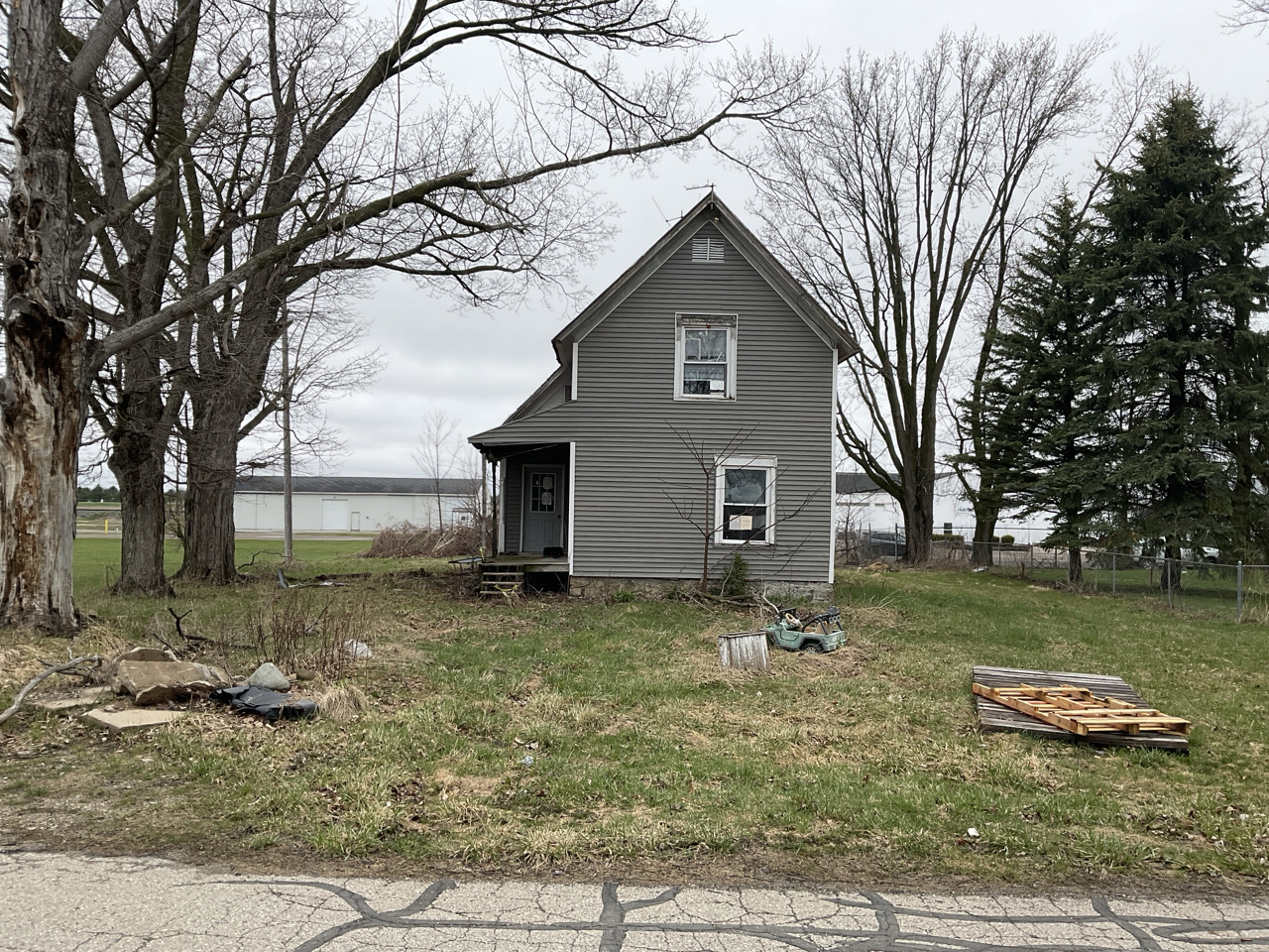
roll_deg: -1.1
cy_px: 476
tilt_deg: +2.6
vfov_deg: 48.2
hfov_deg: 61.7
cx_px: 634
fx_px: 1063
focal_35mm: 29
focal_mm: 3
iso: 16
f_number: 1.8
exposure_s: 1/1577
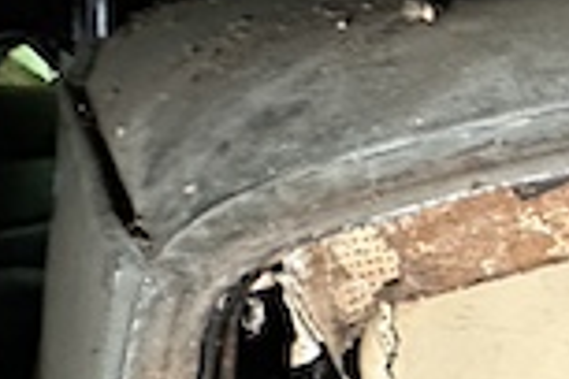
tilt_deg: -30.4
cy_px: 647
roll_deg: +2.3
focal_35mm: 76
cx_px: 896
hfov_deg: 21.5
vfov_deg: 15.7
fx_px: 1201
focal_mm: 2.22
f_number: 2.2
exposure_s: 1/32
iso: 1250
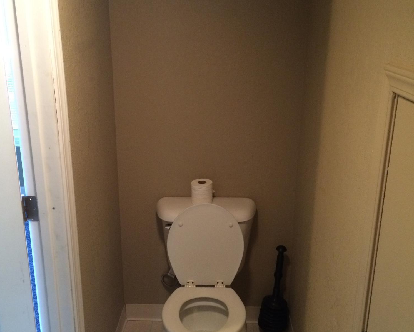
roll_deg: +1.0
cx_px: 206
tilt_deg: -18.2
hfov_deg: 47.9
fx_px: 466
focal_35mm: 38
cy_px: 163
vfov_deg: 39.2
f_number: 2.2
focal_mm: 4.15
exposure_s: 1/20
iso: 320
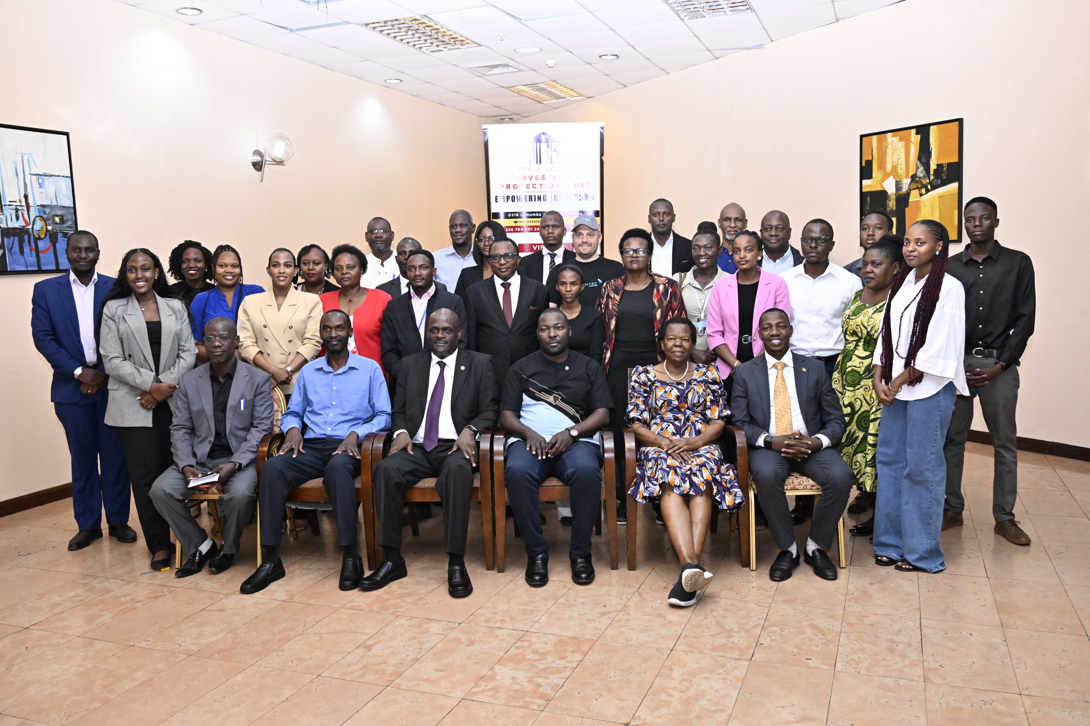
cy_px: 363
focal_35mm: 28
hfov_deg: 65.5
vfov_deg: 46.4
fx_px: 848
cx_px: 545
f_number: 5.6
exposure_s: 1/320
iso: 4000
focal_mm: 28
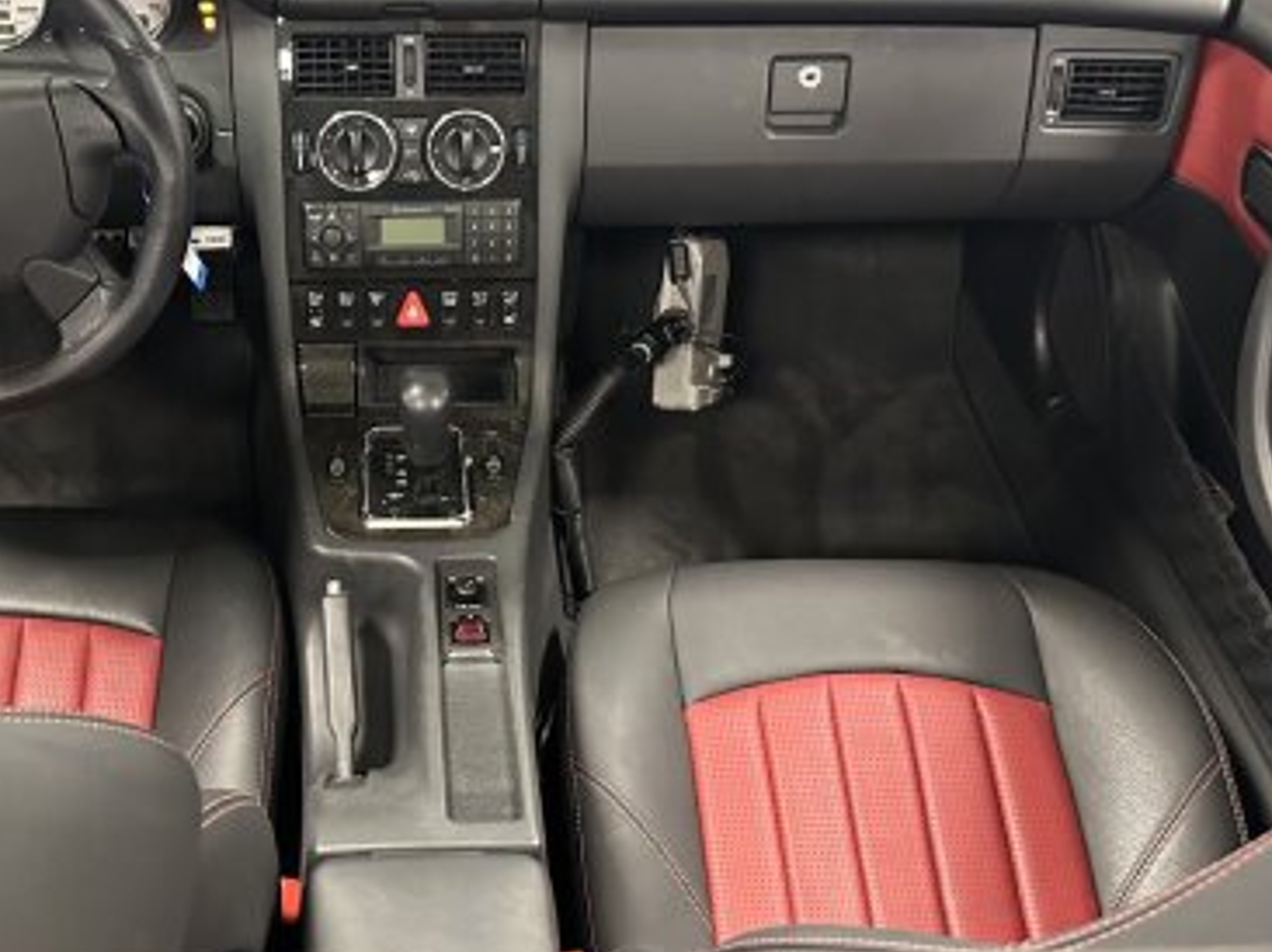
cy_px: 445
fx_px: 1542
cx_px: 441
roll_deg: +0.9
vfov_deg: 34.3
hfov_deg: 44.3
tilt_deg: -40.6
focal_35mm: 42
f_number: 1.78
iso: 1000
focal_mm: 6.86
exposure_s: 1/45
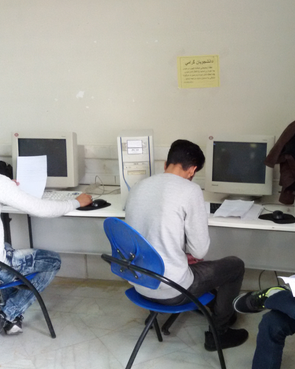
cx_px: 200
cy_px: 194
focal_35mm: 44
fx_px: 480
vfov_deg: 42.0
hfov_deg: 33.8
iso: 320
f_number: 2.4
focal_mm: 2.93
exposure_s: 1/33
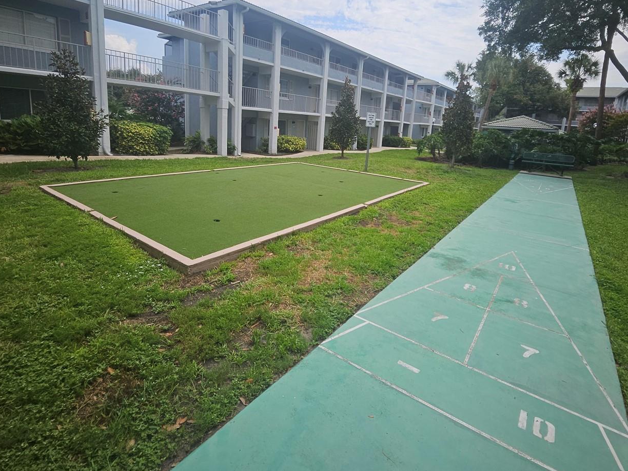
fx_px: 308
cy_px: 182
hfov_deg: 91.0
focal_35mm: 17
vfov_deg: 73.7
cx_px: 324
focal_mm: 1.7
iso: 32
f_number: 2.2
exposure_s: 1/1369
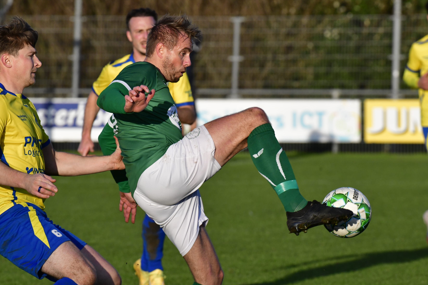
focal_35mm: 376
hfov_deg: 5.5
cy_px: 161
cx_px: 223
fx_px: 4470
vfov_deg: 3.7
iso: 2200
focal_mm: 300
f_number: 11
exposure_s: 1/2000
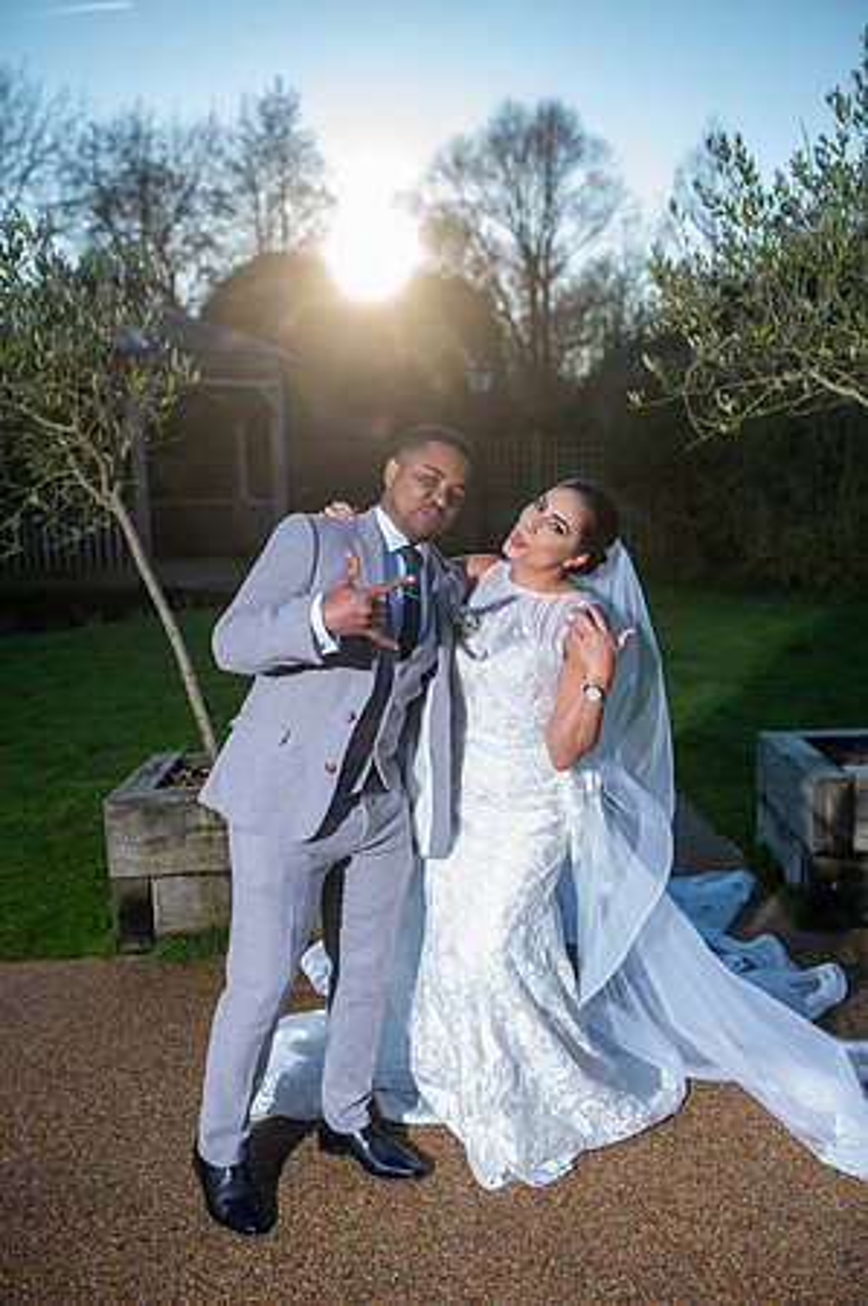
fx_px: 1269
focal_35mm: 35
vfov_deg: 54.5
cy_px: 653
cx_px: 434
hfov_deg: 37.8
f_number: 2.8
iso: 160
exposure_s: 1/1250
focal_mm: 35
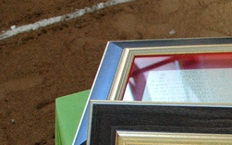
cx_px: 321
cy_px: 182
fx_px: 677
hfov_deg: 17.9
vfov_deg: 11.9
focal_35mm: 107
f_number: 5.6
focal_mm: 22
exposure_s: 1/125
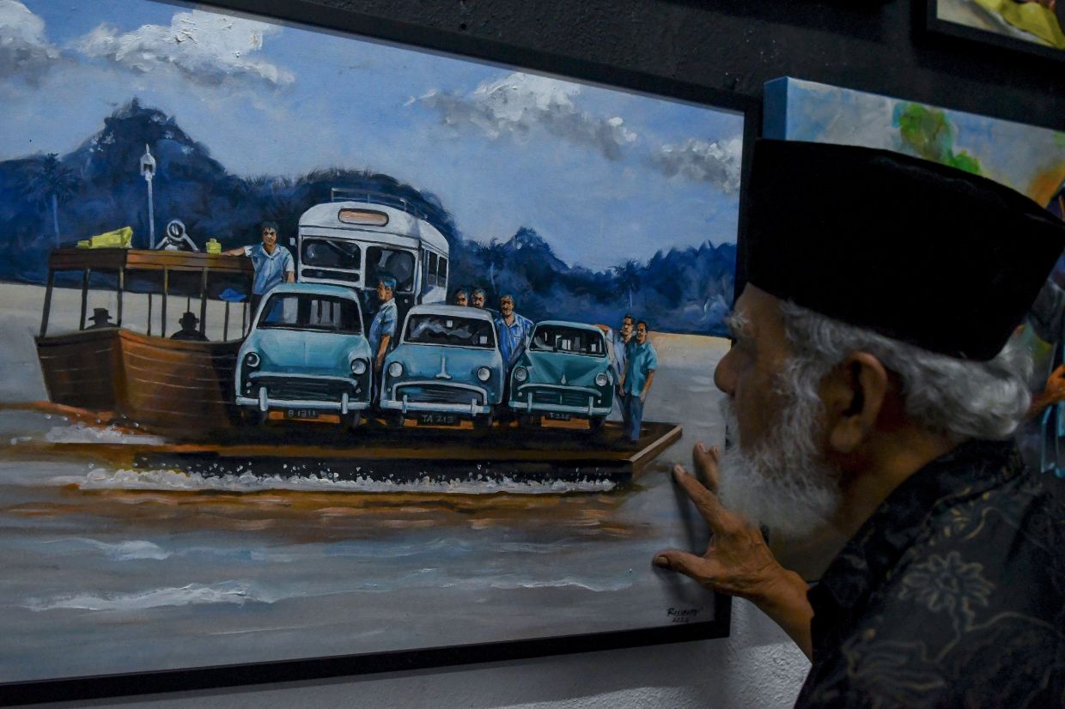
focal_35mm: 36
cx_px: 532
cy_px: 354
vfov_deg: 36.9
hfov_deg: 53.1
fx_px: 1065
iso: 2000
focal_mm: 24
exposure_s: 1/400
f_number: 2.8
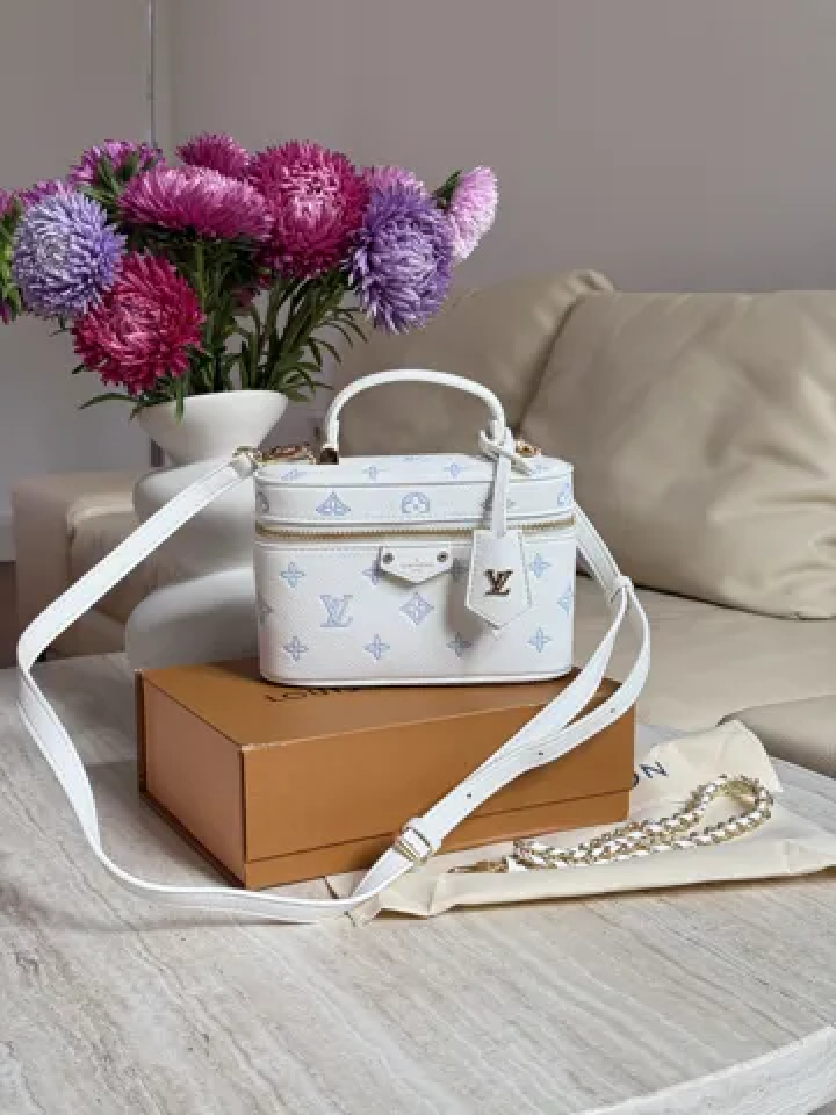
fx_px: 1546
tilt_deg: -9.1
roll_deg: +0.9
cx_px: 418
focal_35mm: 48
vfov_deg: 39.7
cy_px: 558
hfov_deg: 30.3
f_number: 1.78
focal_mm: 6.76
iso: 50
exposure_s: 1/122
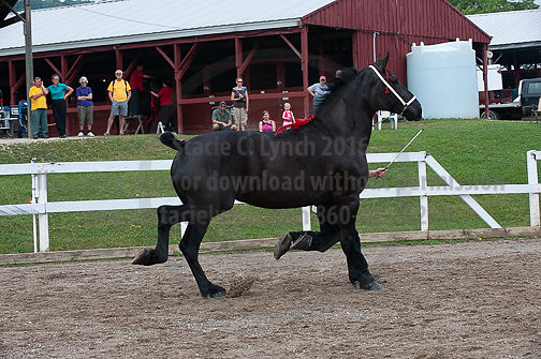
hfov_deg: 20.0
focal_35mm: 102
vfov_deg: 13.4
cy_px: 180
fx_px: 1531
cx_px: 270
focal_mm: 102
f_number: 5.6
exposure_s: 1/1600
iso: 1600
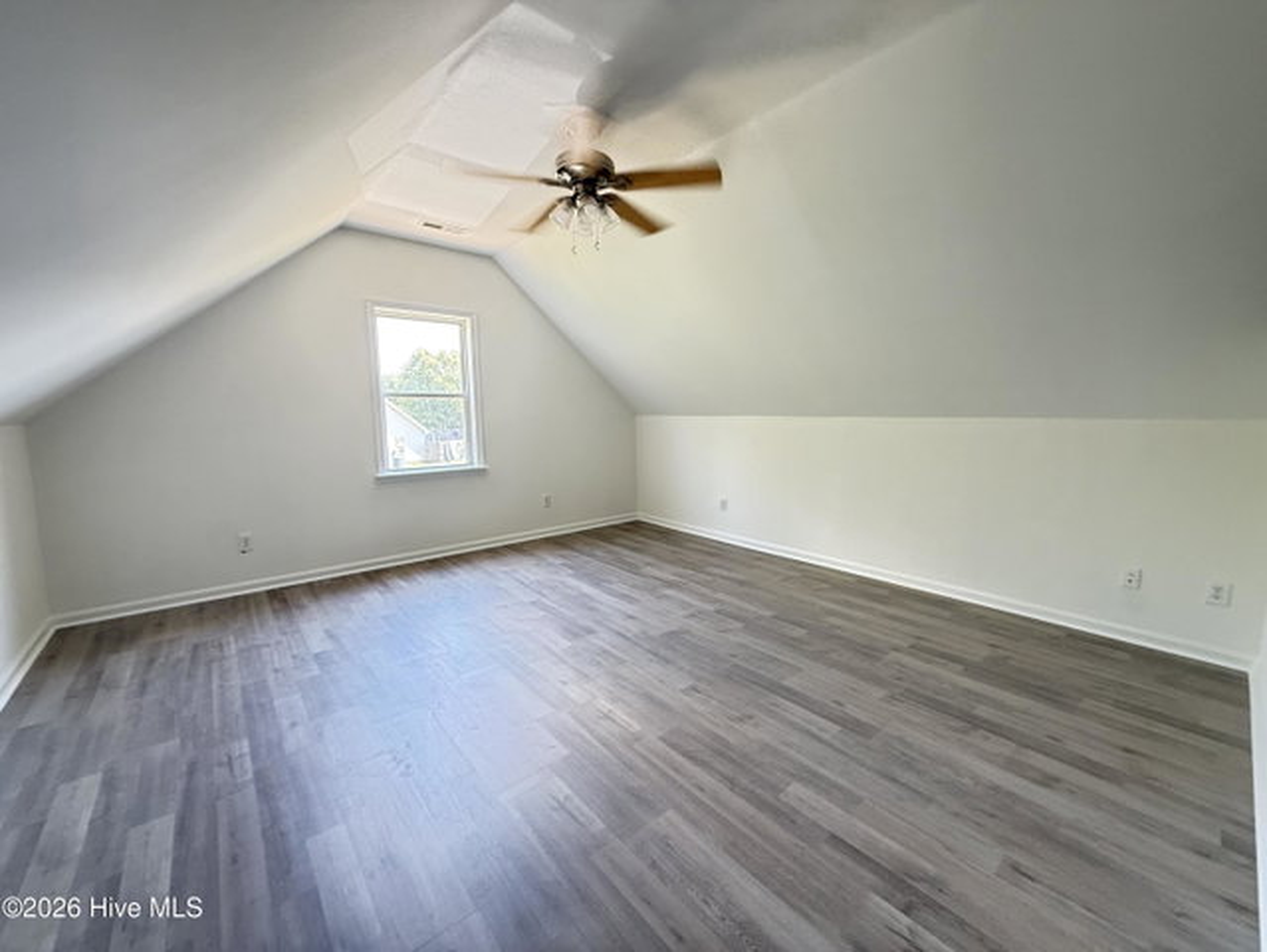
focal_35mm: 14
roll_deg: +0.7
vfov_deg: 85.7
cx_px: 634
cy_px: 476
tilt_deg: -6.2
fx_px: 513
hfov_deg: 102.0
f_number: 2.2
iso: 400
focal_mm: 2.22
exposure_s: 1/60
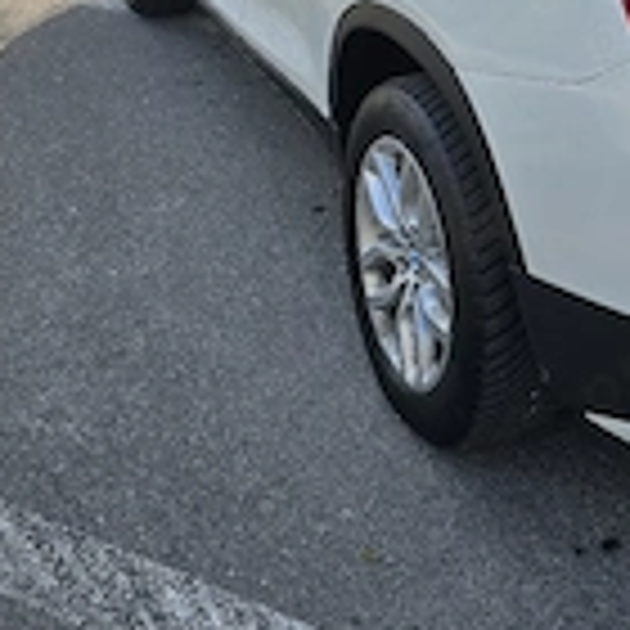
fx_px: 1194
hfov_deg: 29.1
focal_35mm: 58
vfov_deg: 27.9
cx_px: 464
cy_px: 9
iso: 12
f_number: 1.7
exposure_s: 1/303
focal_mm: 6.3
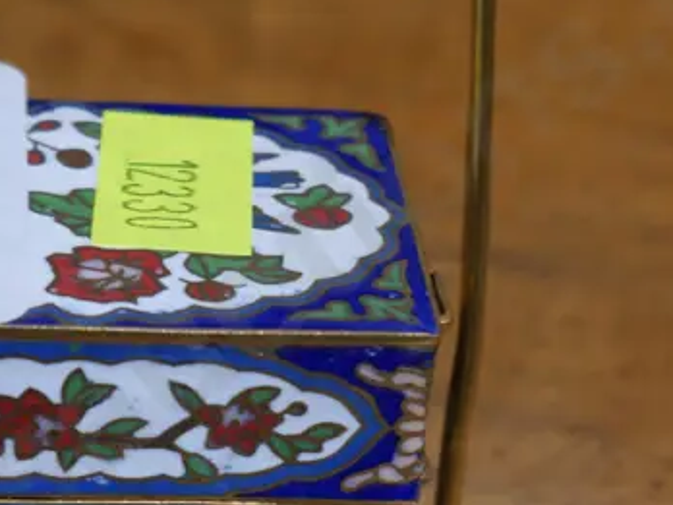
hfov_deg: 13.4
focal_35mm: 147
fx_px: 2858
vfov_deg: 10.1
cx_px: 193
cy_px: 353
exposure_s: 1/60
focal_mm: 25
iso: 500
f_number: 5.3
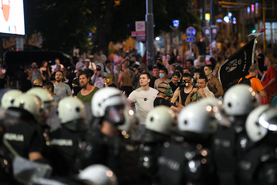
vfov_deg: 6.9
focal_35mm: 200
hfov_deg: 10.3
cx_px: 138
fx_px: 1539
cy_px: 92
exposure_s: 1/160
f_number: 3.5
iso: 6400
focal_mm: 200
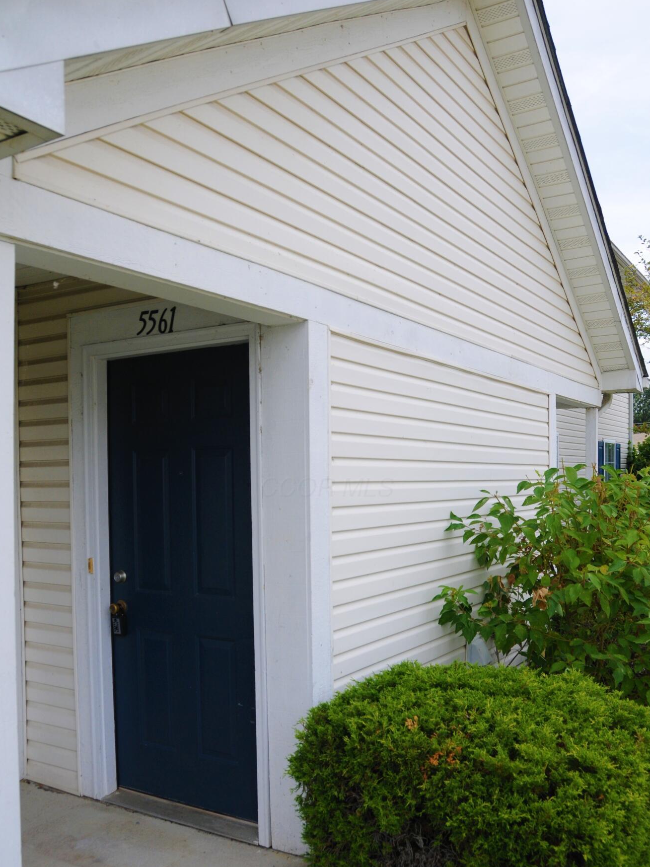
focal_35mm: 33
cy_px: 487
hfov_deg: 42.9
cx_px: 327
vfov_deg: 55.2
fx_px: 826
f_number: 6.3
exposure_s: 1/1600
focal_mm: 20
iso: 400
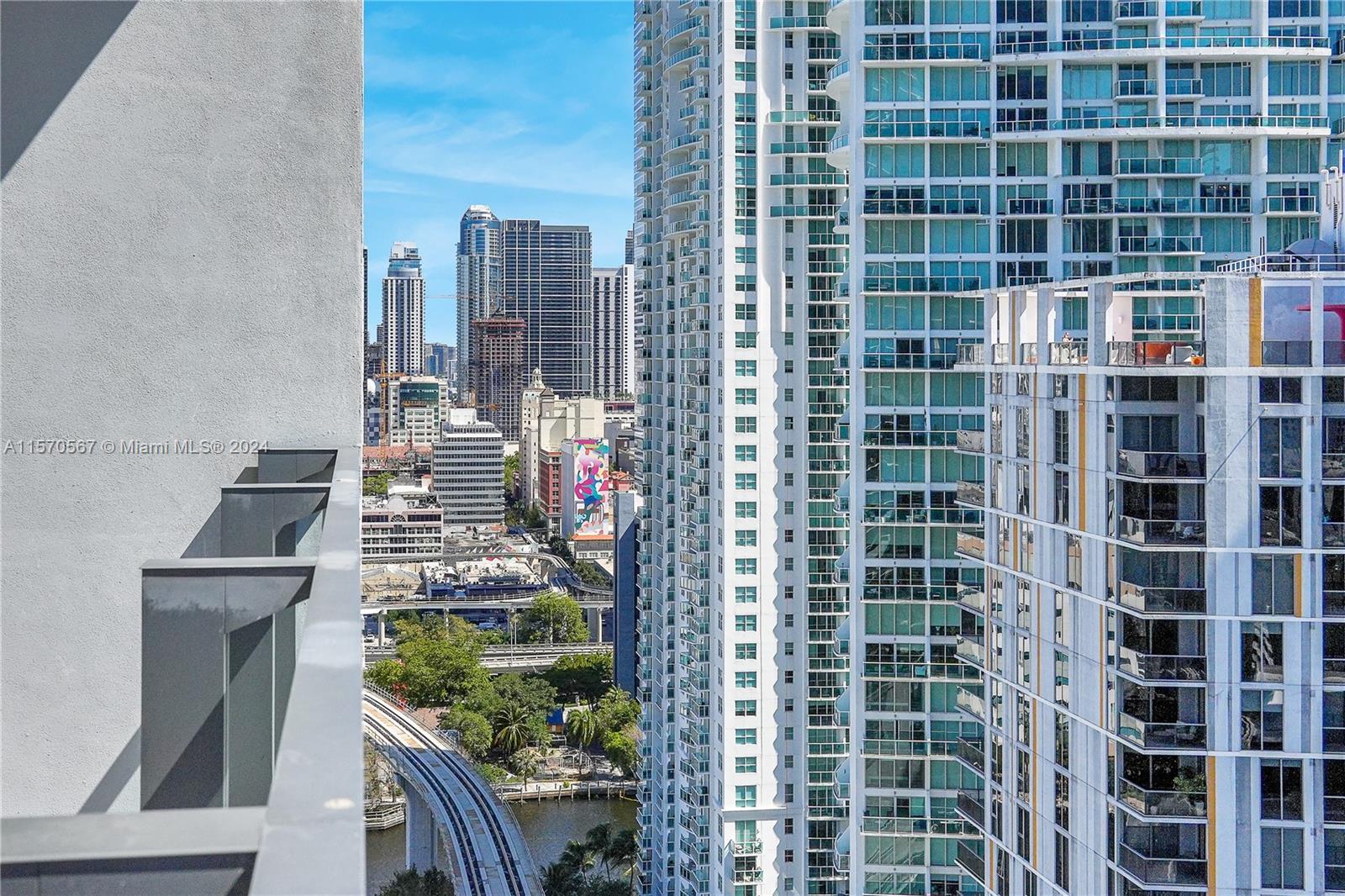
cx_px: 672
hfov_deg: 43.6
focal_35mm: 45
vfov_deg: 29.9
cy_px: 448
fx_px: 1681
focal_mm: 30
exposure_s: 1/2000
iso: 320
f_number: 10
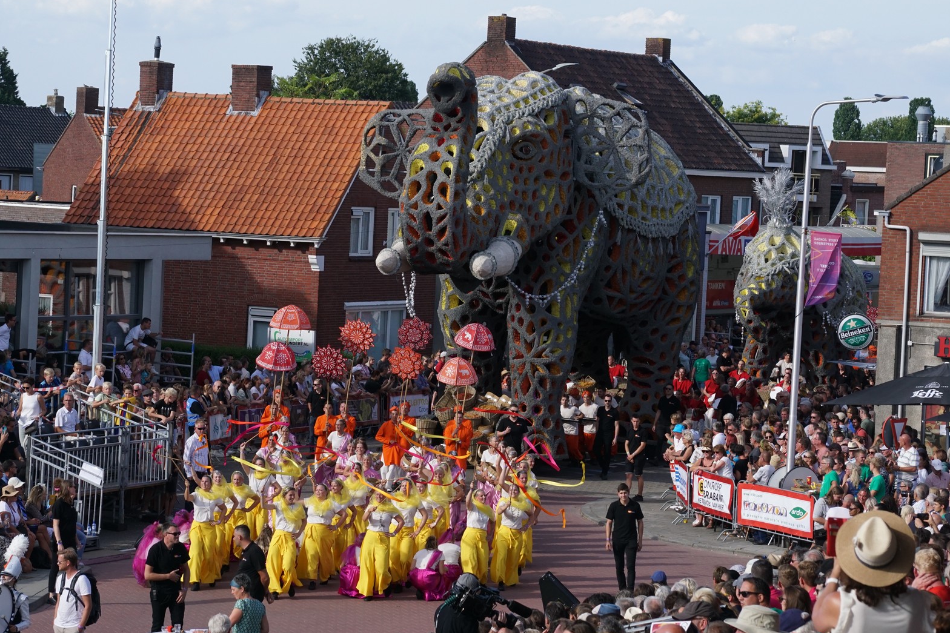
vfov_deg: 11.1
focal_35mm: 124
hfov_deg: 16.5
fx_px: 3272
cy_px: 312
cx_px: 471
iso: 500
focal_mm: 80
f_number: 10
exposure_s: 1/500
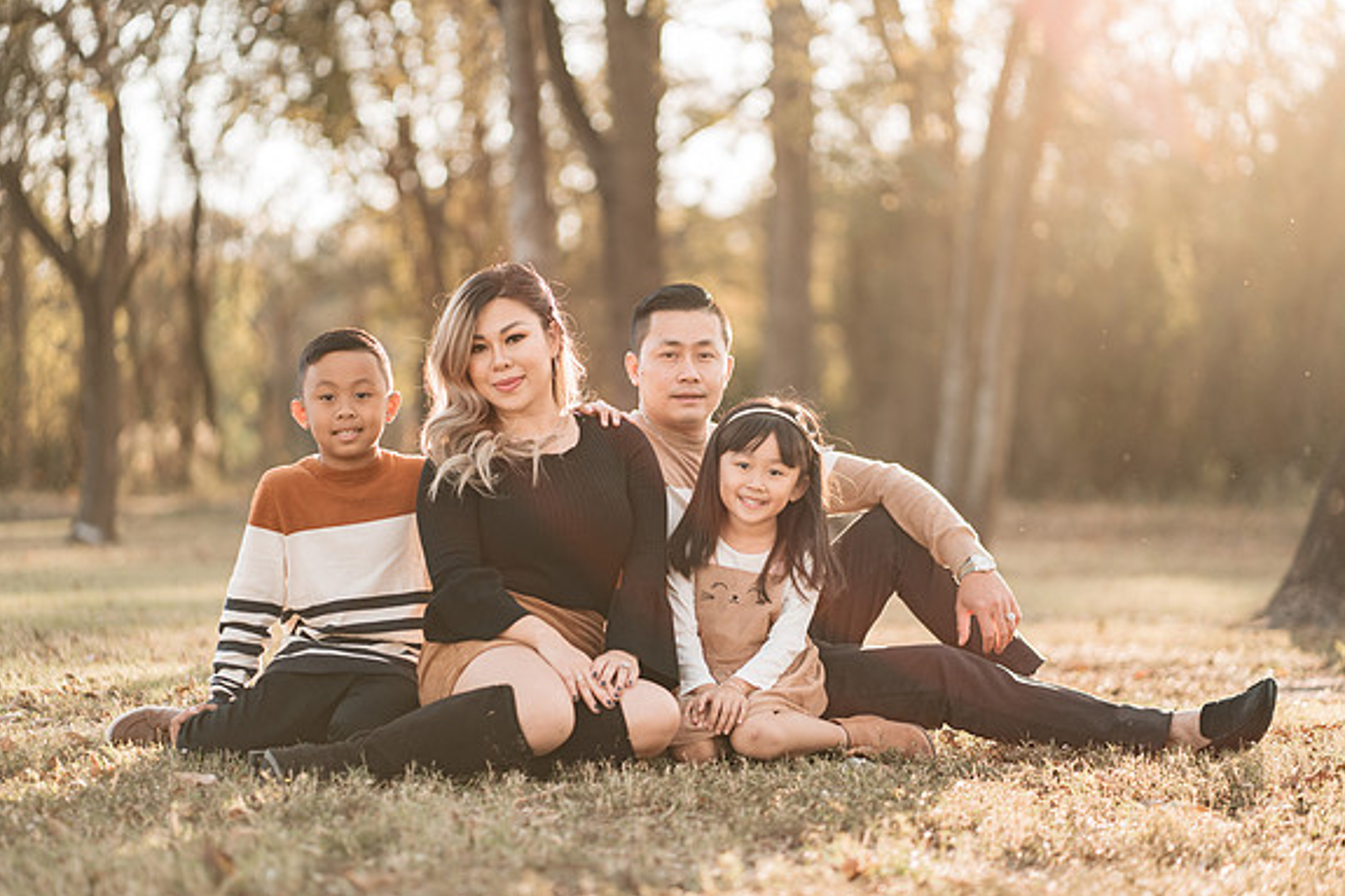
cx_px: 669
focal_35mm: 87
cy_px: 446
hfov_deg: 23.4
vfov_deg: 15.7
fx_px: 3249
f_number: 1.8
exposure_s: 1/500
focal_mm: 85
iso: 125
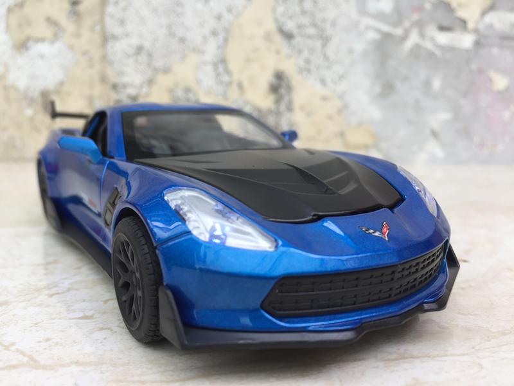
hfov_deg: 61.7
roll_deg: -1.7
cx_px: 257
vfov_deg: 48.2
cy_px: 193
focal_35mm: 29
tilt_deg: -12.3
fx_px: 431
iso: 32
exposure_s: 1/280
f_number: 2.2
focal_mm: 4.15
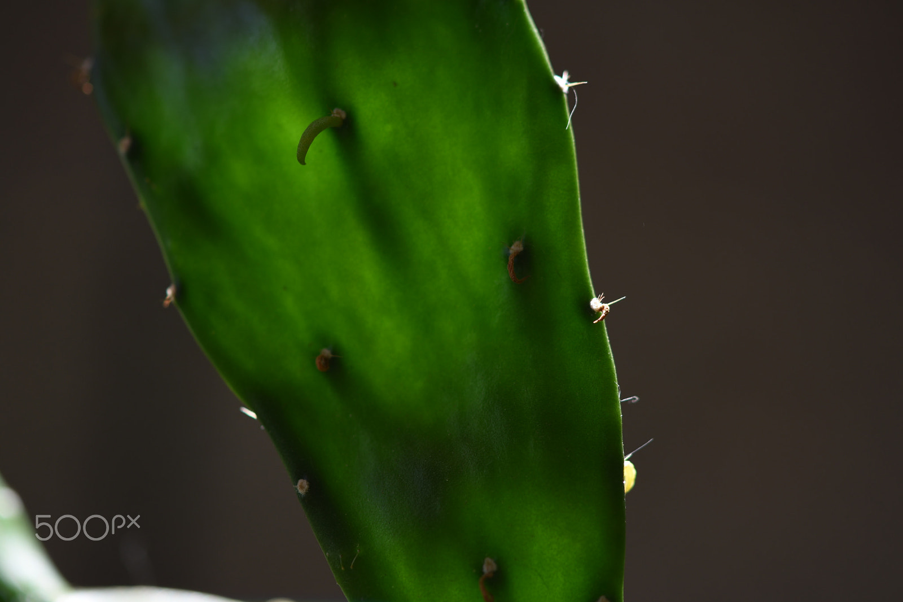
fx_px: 2257
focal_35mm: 90
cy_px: 301
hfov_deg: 22.6
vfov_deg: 15.2
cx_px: 452
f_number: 3.5
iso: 100
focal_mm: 60
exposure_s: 1/320
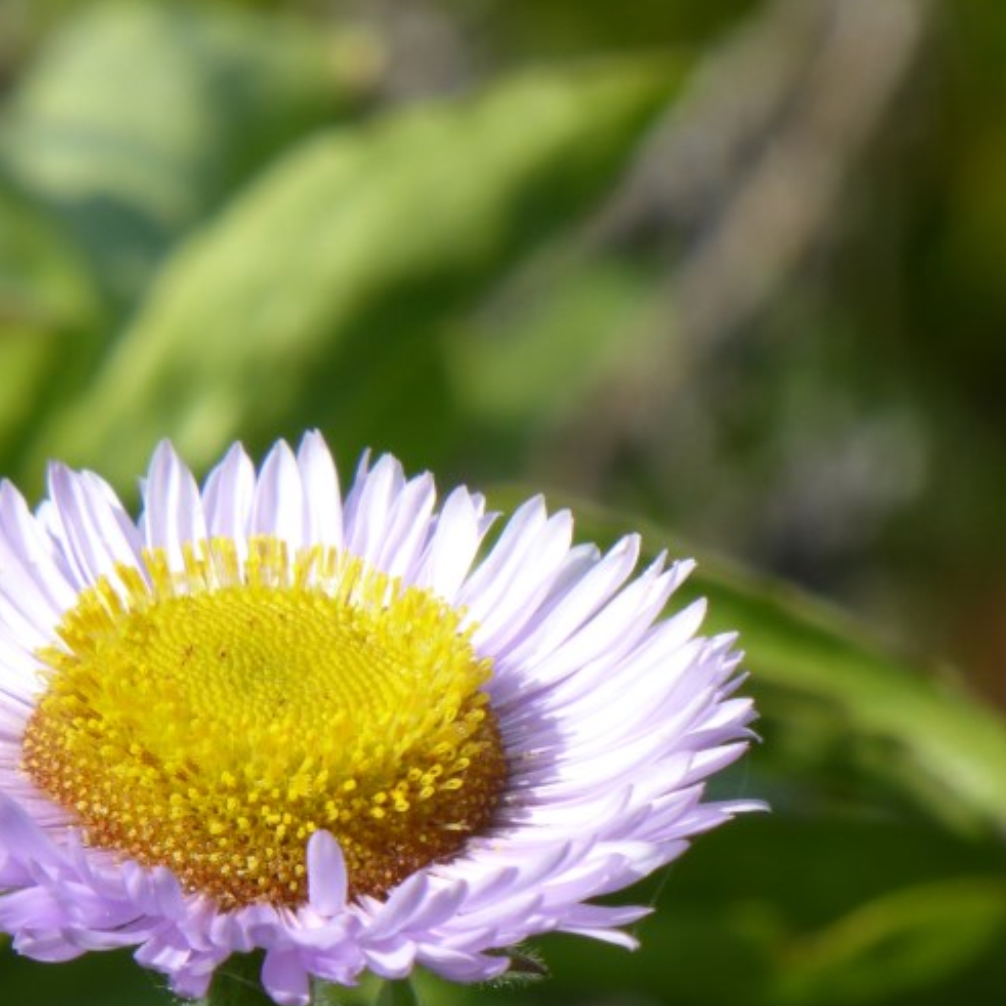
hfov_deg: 1.3
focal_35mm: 1327
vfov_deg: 1.3
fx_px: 43631
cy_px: 768
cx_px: 172
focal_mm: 129
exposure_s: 1/320
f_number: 6.4
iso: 100
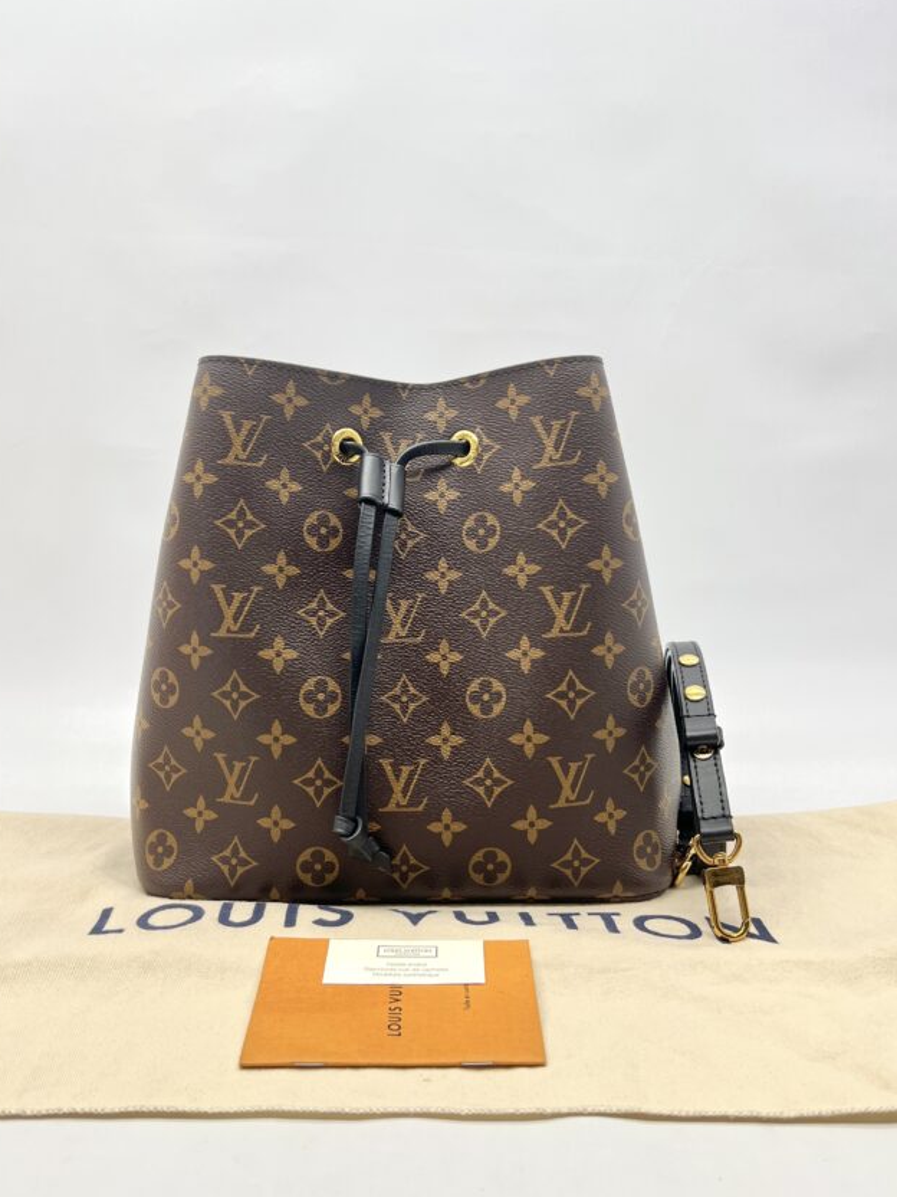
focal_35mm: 32
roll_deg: +0.1
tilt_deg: -7.7
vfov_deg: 56.8
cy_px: 623
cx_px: 415
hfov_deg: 44.1
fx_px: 1106
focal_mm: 5.7
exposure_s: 1/112
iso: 32
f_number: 1.5
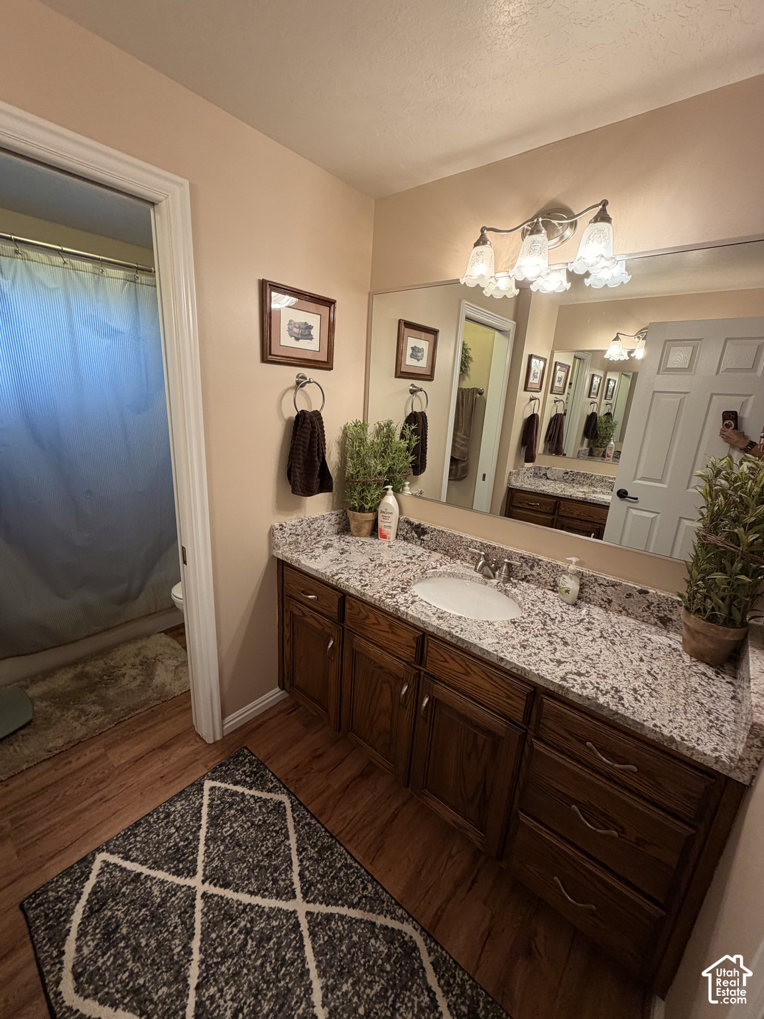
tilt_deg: -14.9
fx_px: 412
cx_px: 382
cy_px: 510
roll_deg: -3.0
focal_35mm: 14
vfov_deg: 102.1
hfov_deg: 85.7
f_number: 2.2
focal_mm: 2.22
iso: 125
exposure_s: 1/120
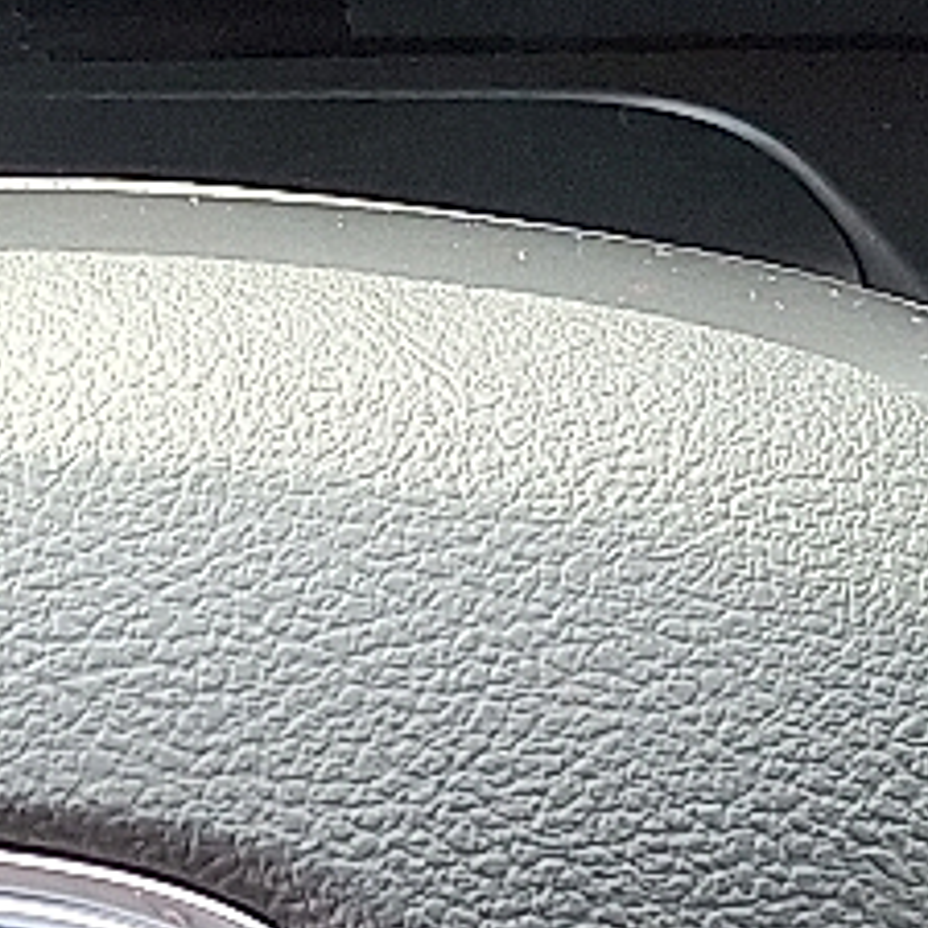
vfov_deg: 11.1
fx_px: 4762
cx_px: -153
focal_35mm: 157
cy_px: 487
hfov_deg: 11.0
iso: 31
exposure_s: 1/120
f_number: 1.8
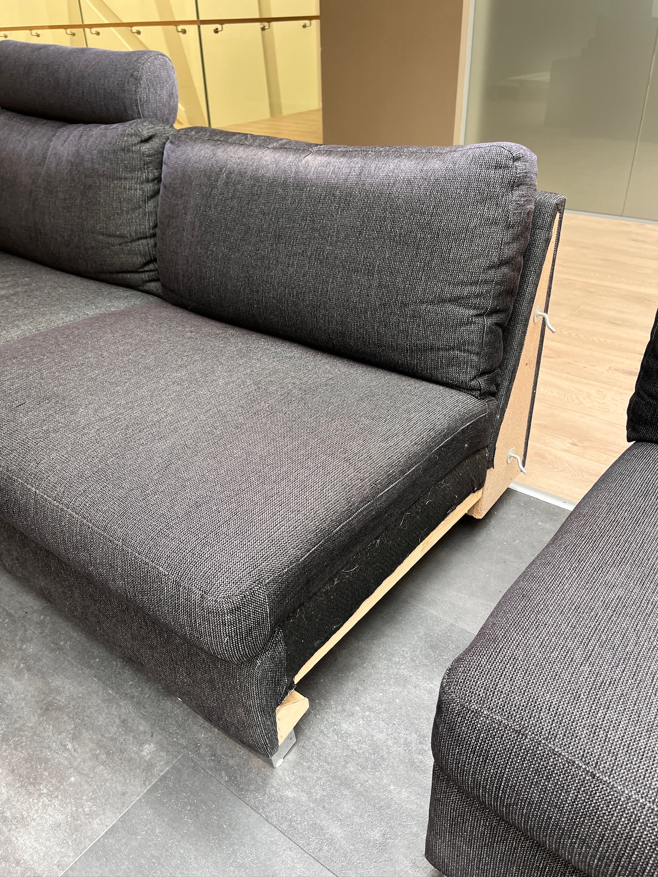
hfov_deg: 53.1
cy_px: 438
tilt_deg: -28.5
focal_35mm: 26
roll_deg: +1.1
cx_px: 329
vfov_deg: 67.3
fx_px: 659
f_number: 1.6
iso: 80
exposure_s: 1/82
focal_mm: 5.1
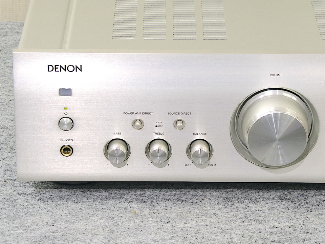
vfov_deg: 9.8
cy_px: 122
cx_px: 162
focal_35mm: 151
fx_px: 1418
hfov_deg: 13.1
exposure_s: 1/2
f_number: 6.3
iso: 100
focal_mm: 27.1
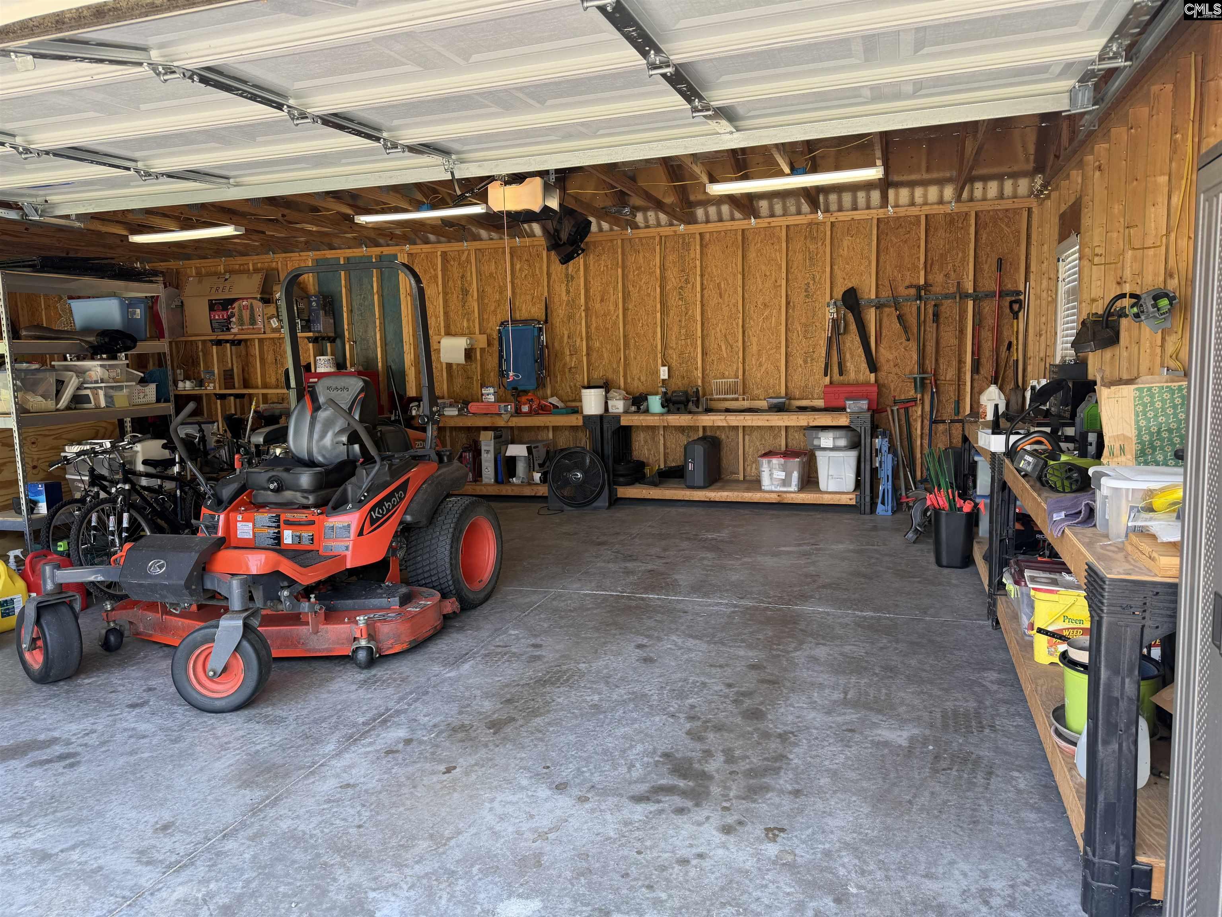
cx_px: 611
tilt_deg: -6.6
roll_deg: +1.8
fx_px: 847
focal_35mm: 24
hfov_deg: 71.6
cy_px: 458
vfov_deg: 56.8
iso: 80
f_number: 1.78
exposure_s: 1/176
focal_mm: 6.76
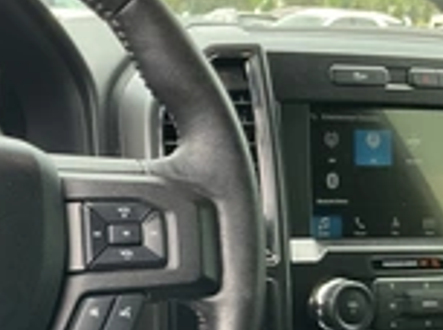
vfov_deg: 19.2
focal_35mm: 76
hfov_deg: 23.2
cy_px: 240
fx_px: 970
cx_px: -110
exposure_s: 1/122
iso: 64
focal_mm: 3
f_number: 1.8
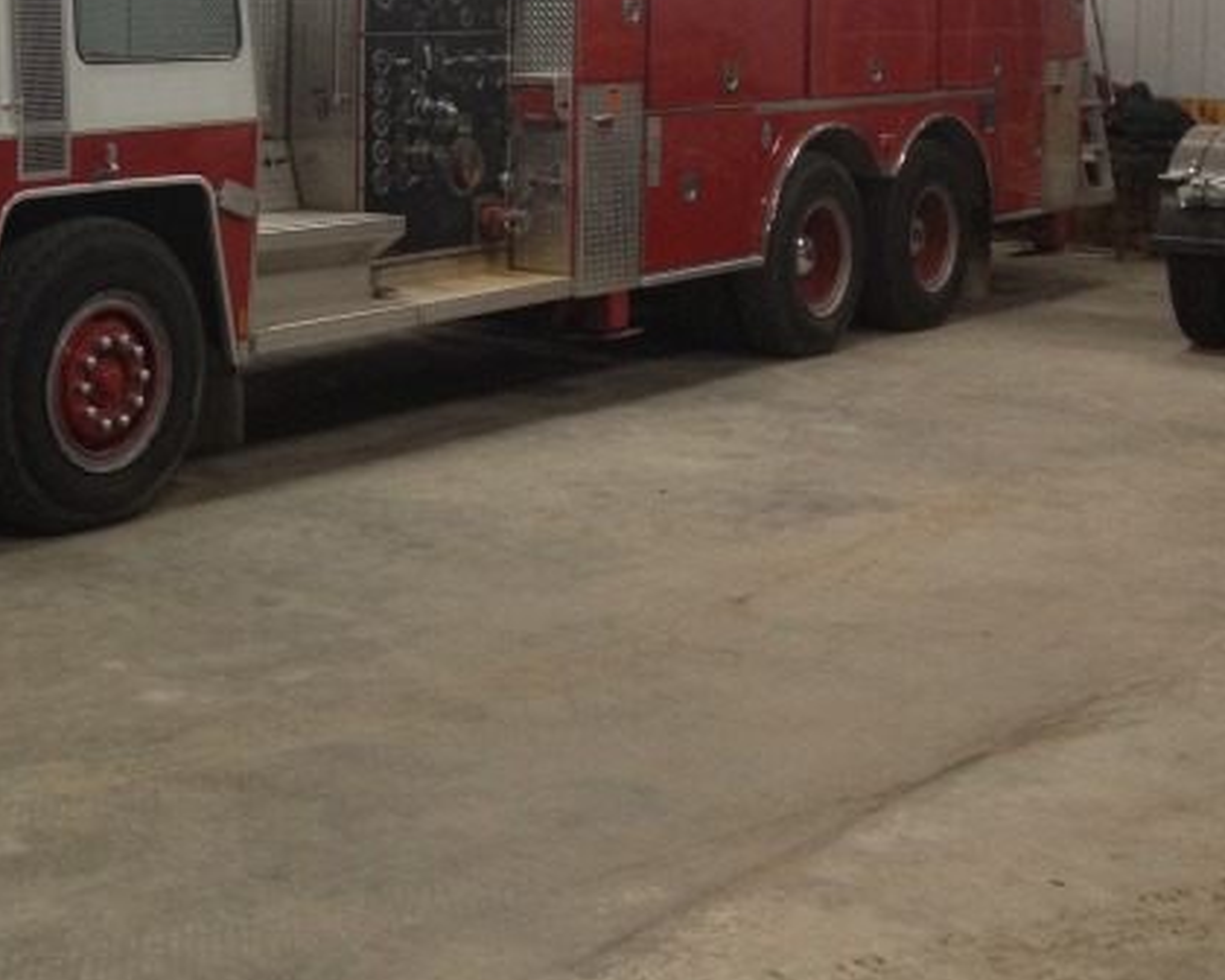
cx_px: 108
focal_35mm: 65
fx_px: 2357
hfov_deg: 28.0
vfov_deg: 23.0
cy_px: 128
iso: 160
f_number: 2.4
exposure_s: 1/20
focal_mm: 4.28
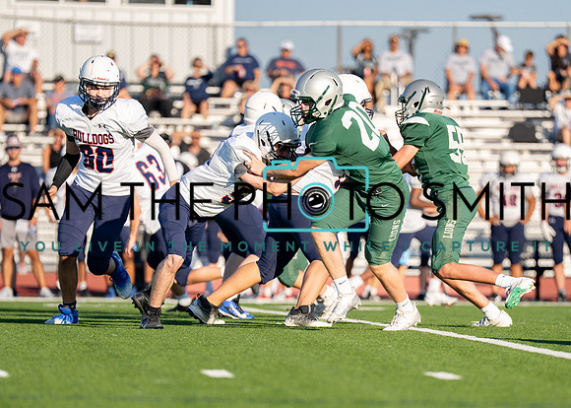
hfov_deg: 6.5
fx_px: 4992
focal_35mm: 308
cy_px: 291
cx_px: 316
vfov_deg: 4.7
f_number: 2.8
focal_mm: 200
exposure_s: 1/4000
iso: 200
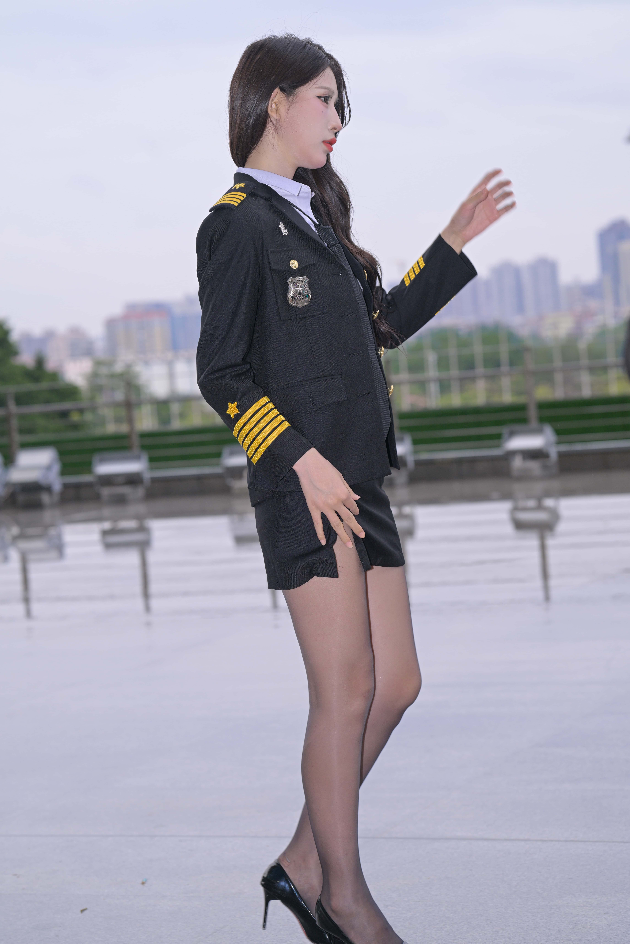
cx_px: 315
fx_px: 2231
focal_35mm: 85
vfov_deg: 23.9
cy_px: 472
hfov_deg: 16.1
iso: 250
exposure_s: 1/200
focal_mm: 85
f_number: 4.5
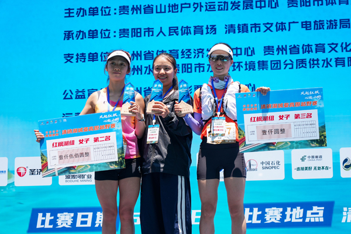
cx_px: 176
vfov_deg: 14.7
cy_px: 117
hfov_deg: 21.9
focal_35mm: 93
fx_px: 907
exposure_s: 1/500
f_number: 4.5
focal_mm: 93
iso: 80
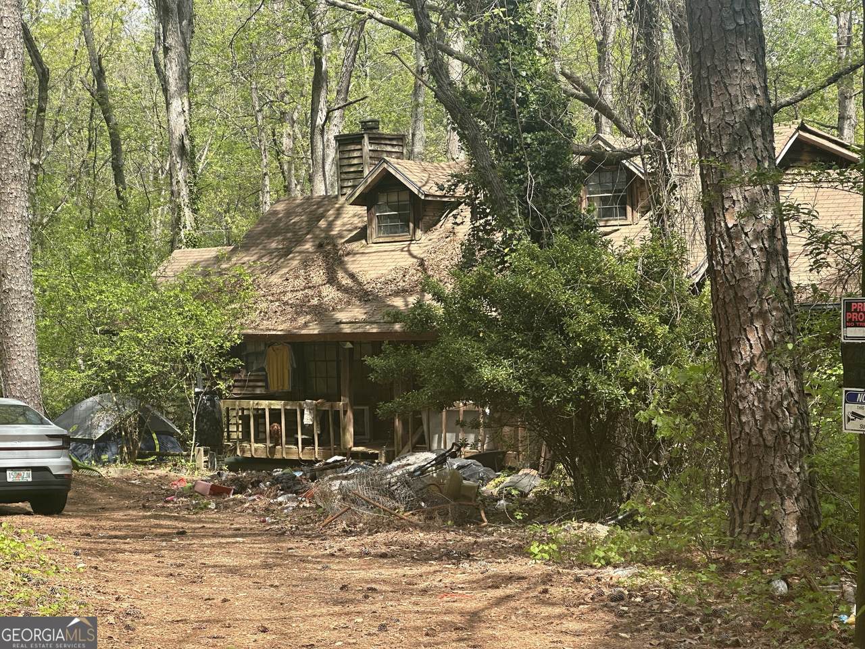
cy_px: 324
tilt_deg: -0.4
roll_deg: +1.1
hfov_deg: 25.3
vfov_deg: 19.1
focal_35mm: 77
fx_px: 1924
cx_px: 432
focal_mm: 9
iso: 32
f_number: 2.8
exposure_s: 1/215
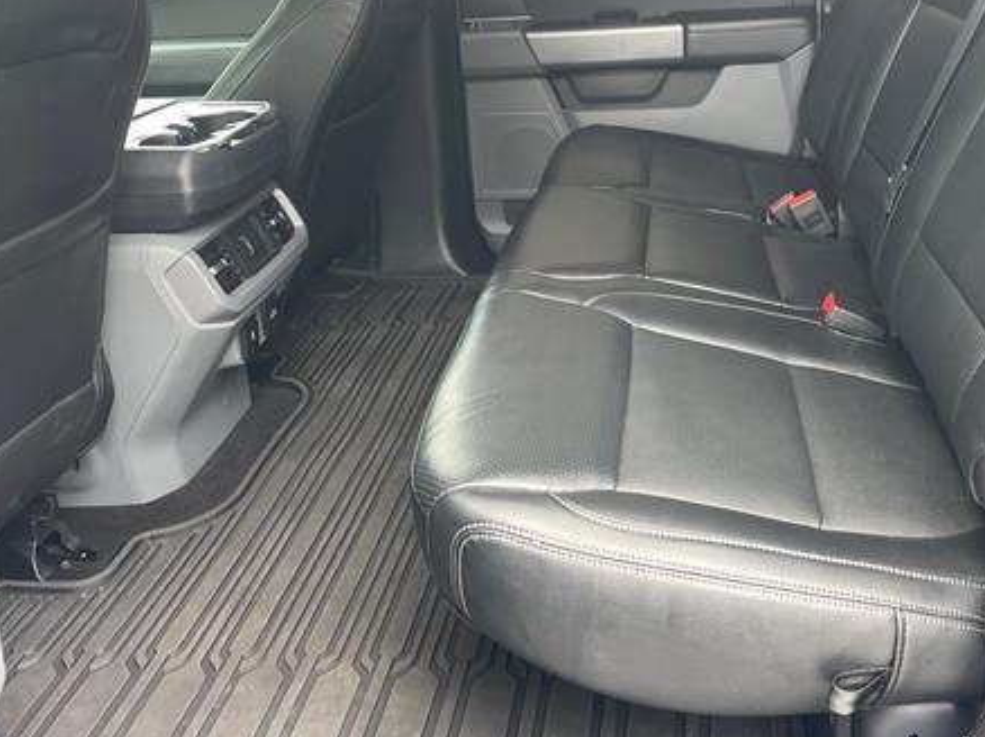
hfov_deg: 48.4
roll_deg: -1.9
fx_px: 1081
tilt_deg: -15.1
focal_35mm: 38
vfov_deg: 37.3
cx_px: 634
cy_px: 243
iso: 125
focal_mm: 5.1
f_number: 1.6
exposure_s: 1/112
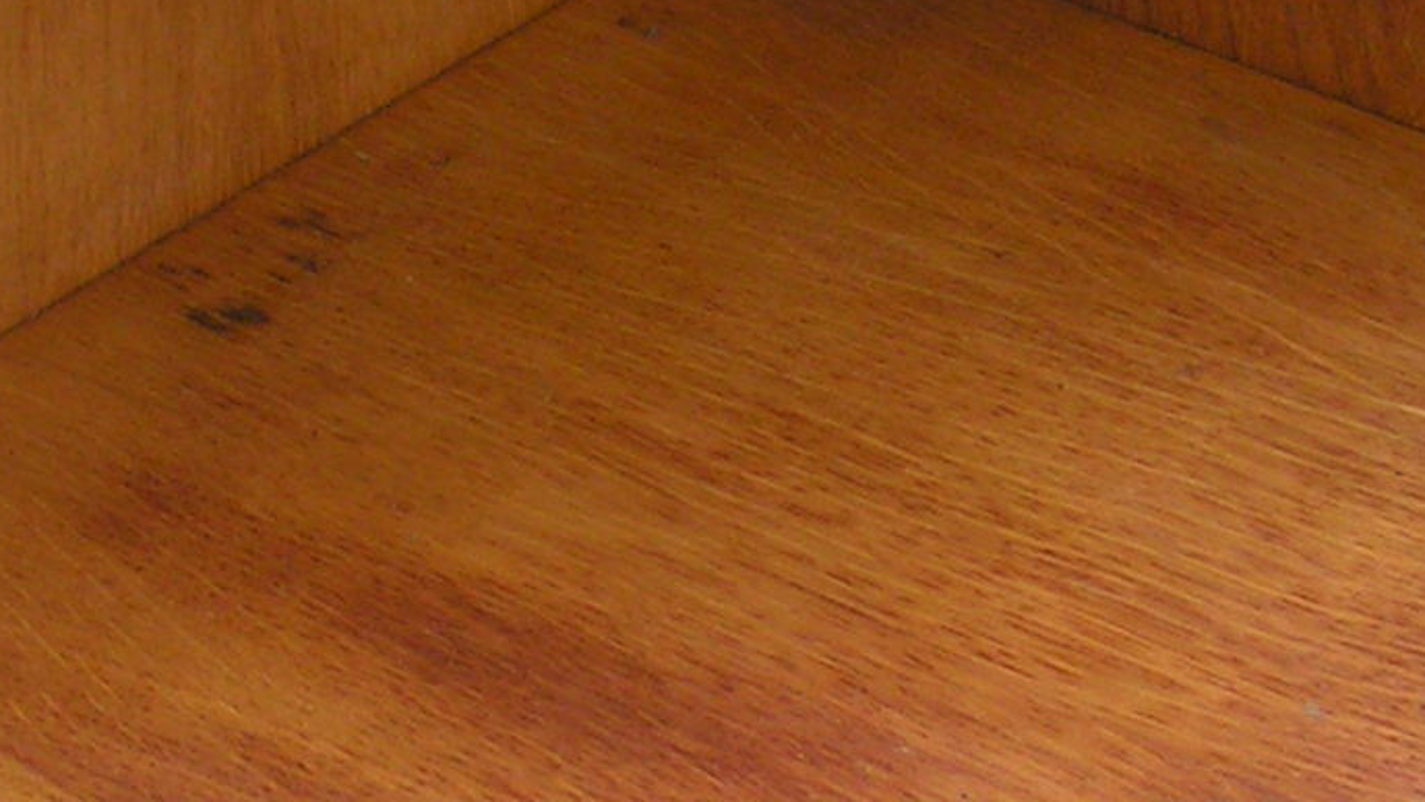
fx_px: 4649
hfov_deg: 17.4
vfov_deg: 9.8
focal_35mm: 123
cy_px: 670
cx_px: 840
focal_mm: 5.8
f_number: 2.8
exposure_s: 1/200
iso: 50
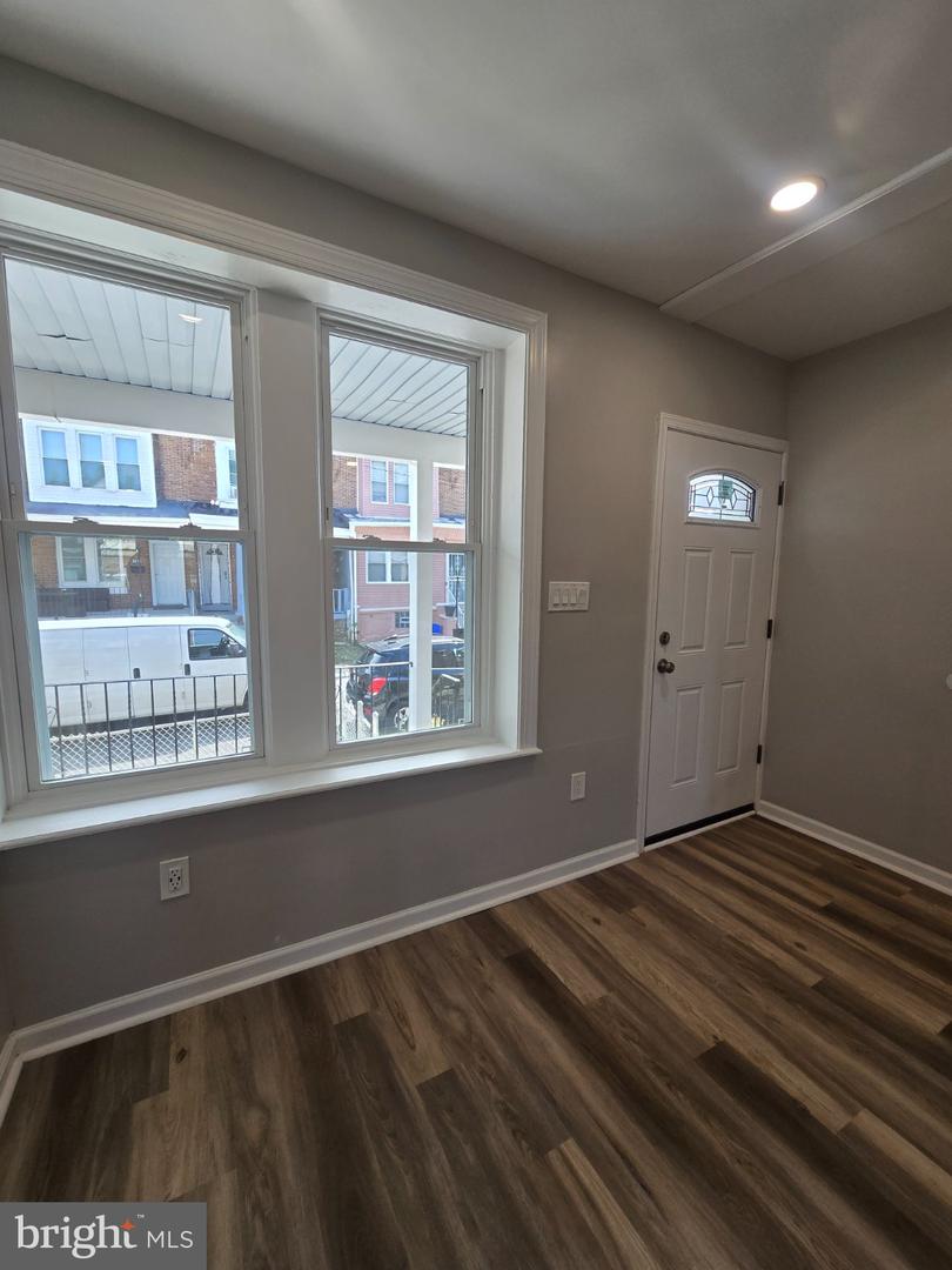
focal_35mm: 13
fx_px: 477
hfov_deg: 89.9
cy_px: 635
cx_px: 476
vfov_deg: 106.2
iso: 50
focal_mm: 2.2
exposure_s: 1/131
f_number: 2.2
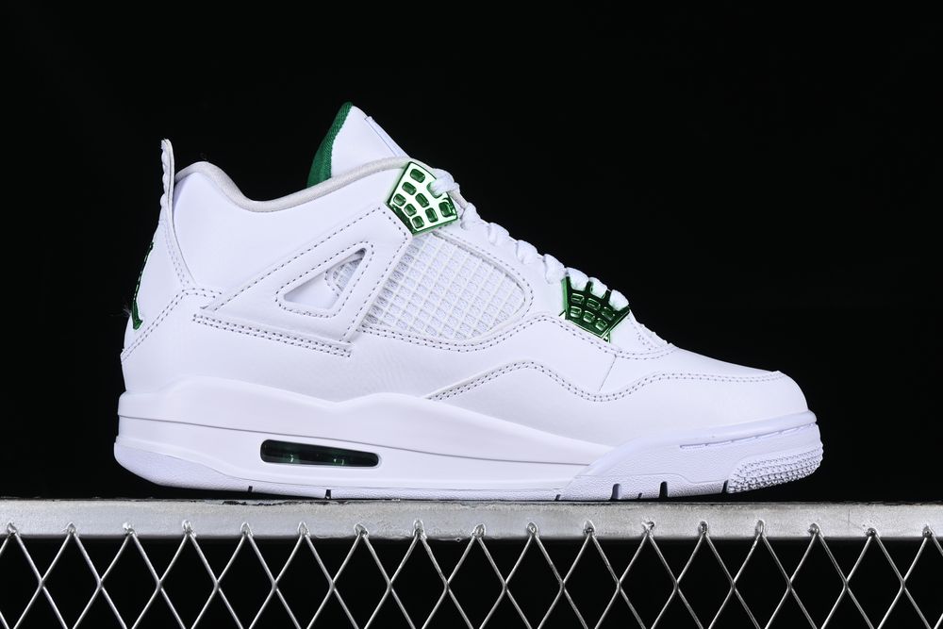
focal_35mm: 75
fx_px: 1965
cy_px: 314
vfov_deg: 18.2
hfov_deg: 27.0
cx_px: 472
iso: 160
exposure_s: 1/80
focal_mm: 50
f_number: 9
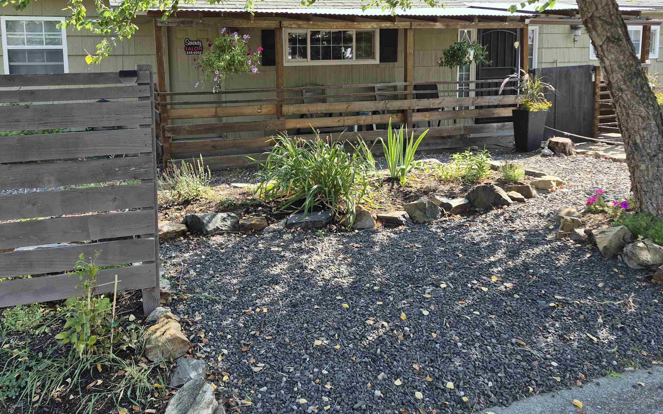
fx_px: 542
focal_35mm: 30
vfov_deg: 41.1
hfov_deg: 62.6
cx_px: 282
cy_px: 127
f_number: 1.8
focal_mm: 5.4
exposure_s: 1/1548
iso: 80
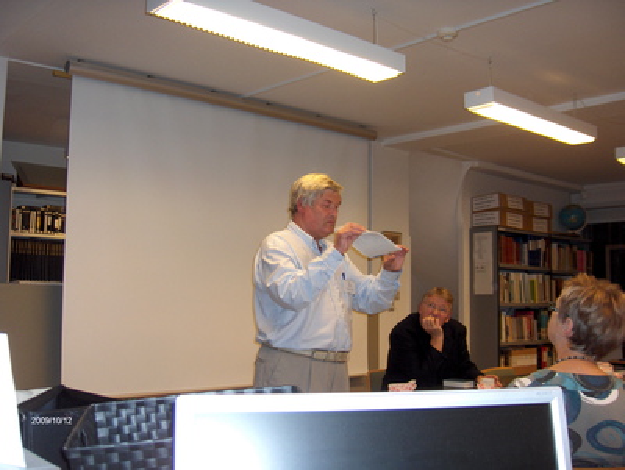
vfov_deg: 36.9
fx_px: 705
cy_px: 235
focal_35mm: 39
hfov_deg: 47.8
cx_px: 312
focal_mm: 8
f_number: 2.8
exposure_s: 1/60
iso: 100
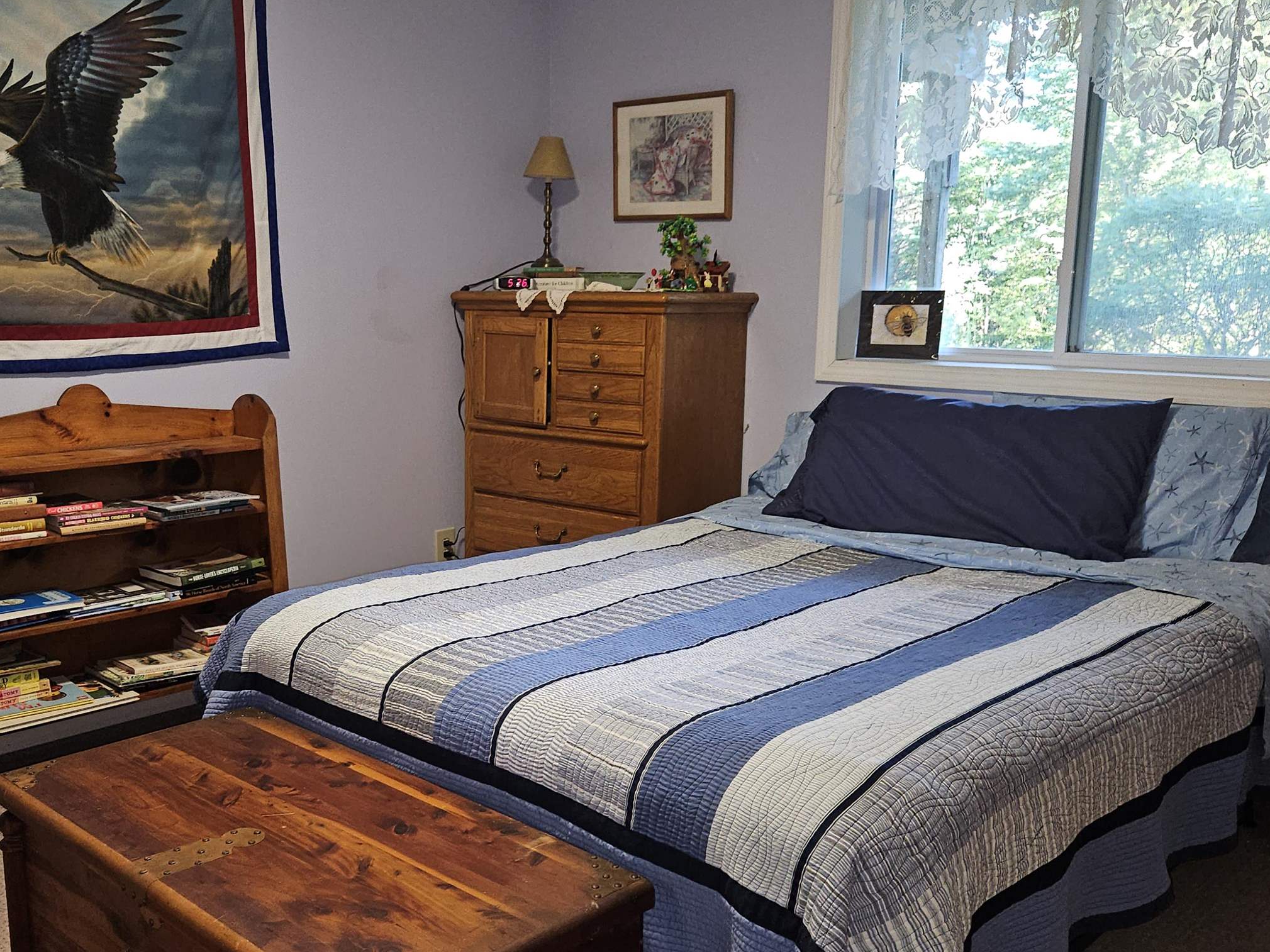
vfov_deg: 40.7
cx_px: 513
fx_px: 1284
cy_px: 519
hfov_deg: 52.3
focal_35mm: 35
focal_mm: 5.4
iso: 160
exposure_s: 1/24
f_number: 1.8
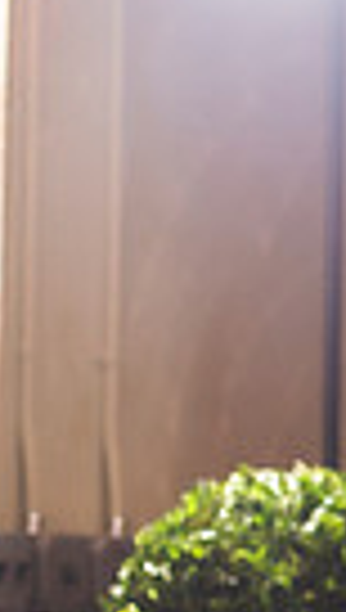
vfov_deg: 5.7
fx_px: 6151
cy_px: 479
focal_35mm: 379
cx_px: -858
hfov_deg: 3.1
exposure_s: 1/200
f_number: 2.8
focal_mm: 85
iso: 800
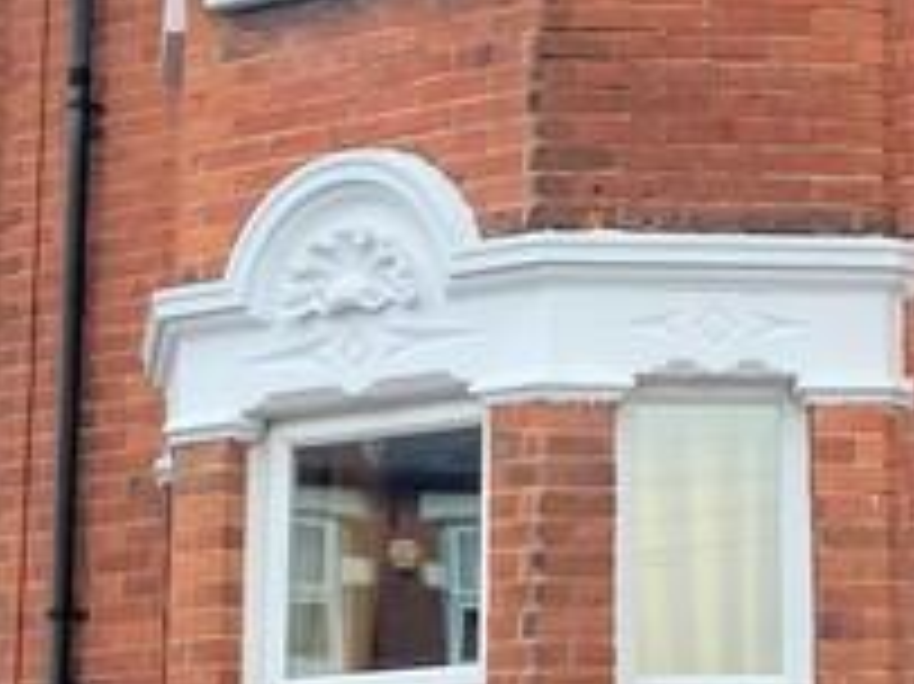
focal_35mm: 131
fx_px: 3457
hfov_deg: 14.9
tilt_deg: +13.0
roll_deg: +0.5
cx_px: 846
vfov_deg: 11.3
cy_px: 207
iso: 32
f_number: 1.8
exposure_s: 1/1754
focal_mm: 4.25
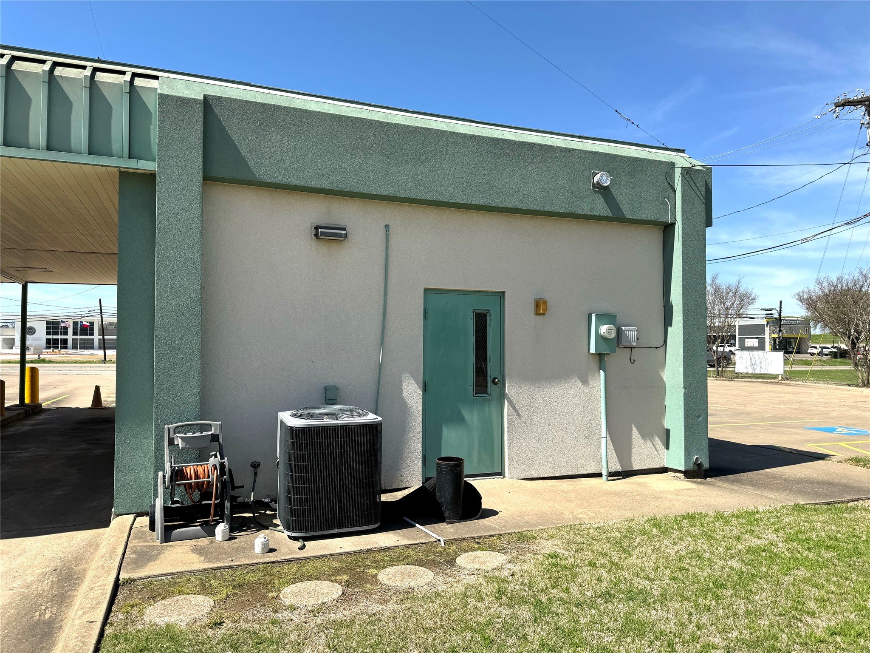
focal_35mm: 24
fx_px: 603
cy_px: 326
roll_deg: -2.2
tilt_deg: +1.1
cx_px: 435
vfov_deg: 56.8
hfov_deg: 71.6
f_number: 1.78
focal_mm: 6.76
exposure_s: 1/4444
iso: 80
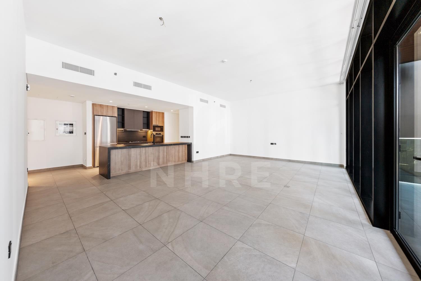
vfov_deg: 90.0
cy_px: 140
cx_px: 210
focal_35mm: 12
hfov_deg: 112.6
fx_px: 140
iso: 200
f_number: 4
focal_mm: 12
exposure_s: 1/6
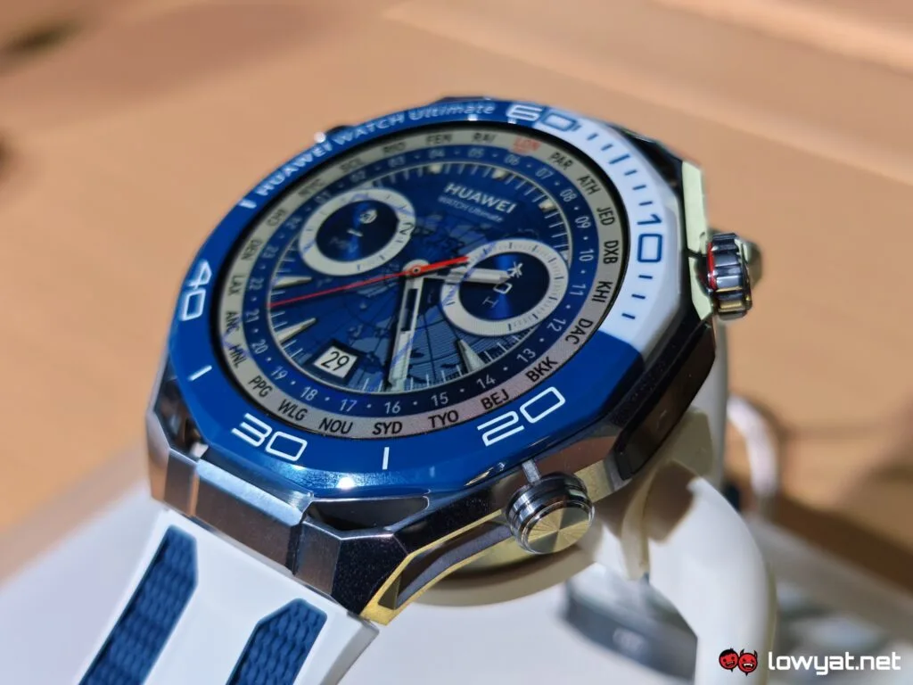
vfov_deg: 31.5
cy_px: 342
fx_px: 1213
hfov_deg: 41.2
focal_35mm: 46
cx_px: 456
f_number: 1.6
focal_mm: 5.4
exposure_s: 1/100
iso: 50
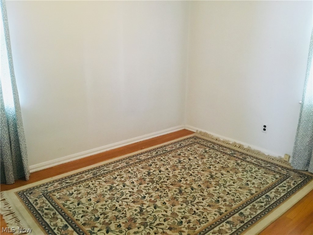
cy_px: 118
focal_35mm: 31
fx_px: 280
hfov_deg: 58.4
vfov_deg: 45.4
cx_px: 156
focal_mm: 3.3
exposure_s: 1/20
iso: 200
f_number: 2.4
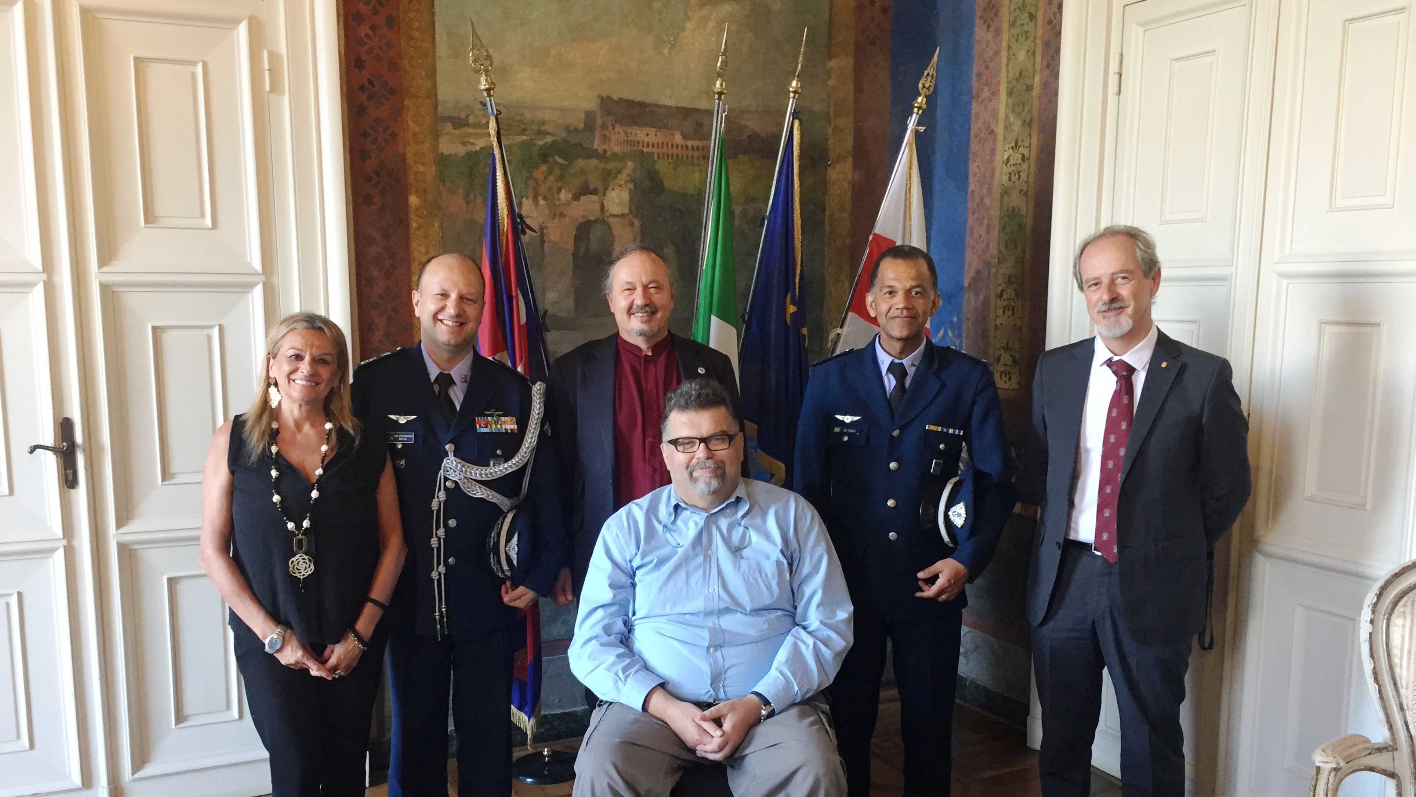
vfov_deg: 36.5
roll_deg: -1.1
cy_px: 486
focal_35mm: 32
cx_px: 699
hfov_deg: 61.0
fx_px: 1202
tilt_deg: -9.9
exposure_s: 1/33
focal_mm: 4.15
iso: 125
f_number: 2.2
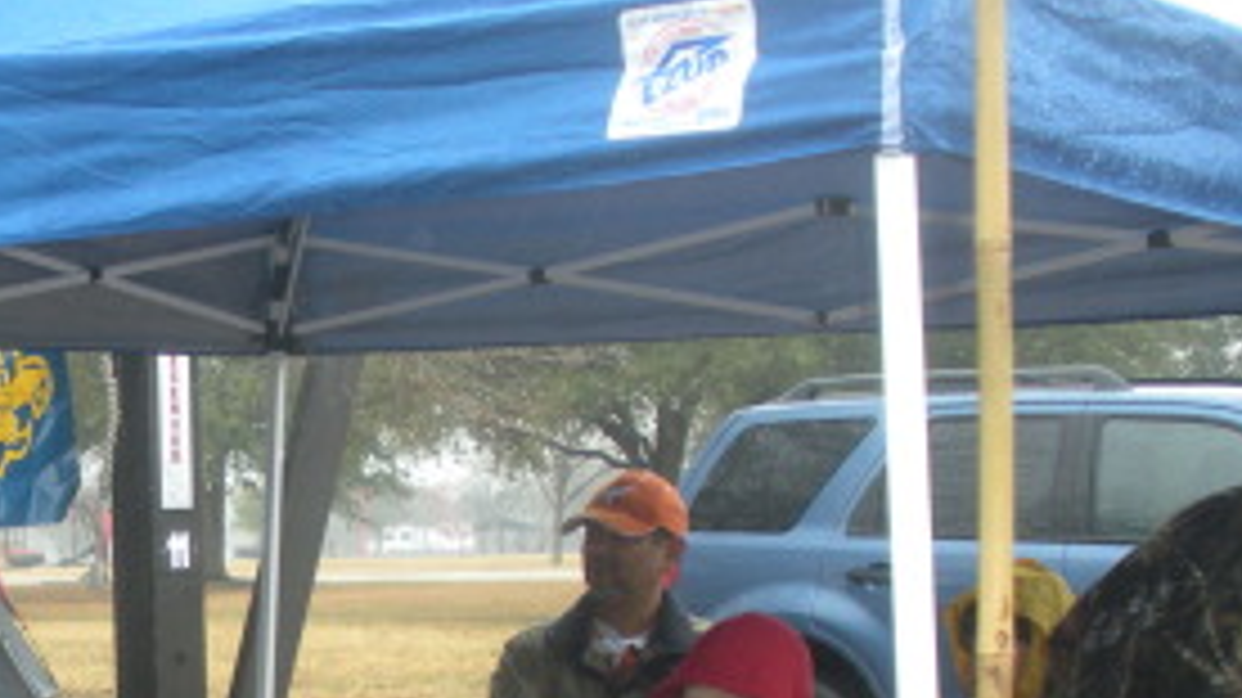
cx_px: -14
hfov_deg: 22.5
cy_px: 775
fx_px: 2996
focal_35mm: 91
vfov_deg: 13.0
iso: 141
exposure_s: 1/56.3
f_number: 3.5
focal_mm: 6.3
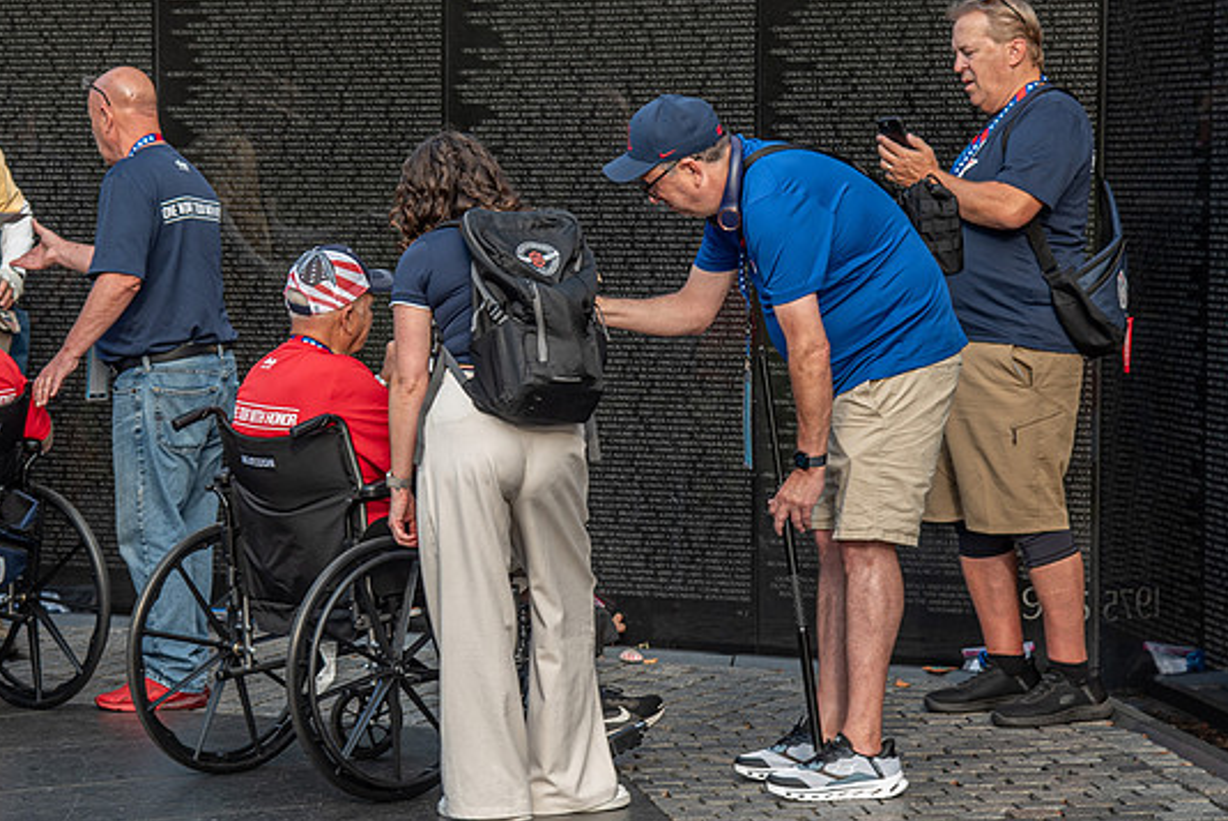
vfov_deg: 10.4
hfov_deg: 15.5
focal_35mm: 132
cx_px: 454
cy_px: 421
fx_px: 4506
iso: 100
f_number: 5
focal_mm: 75
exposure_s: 1/160
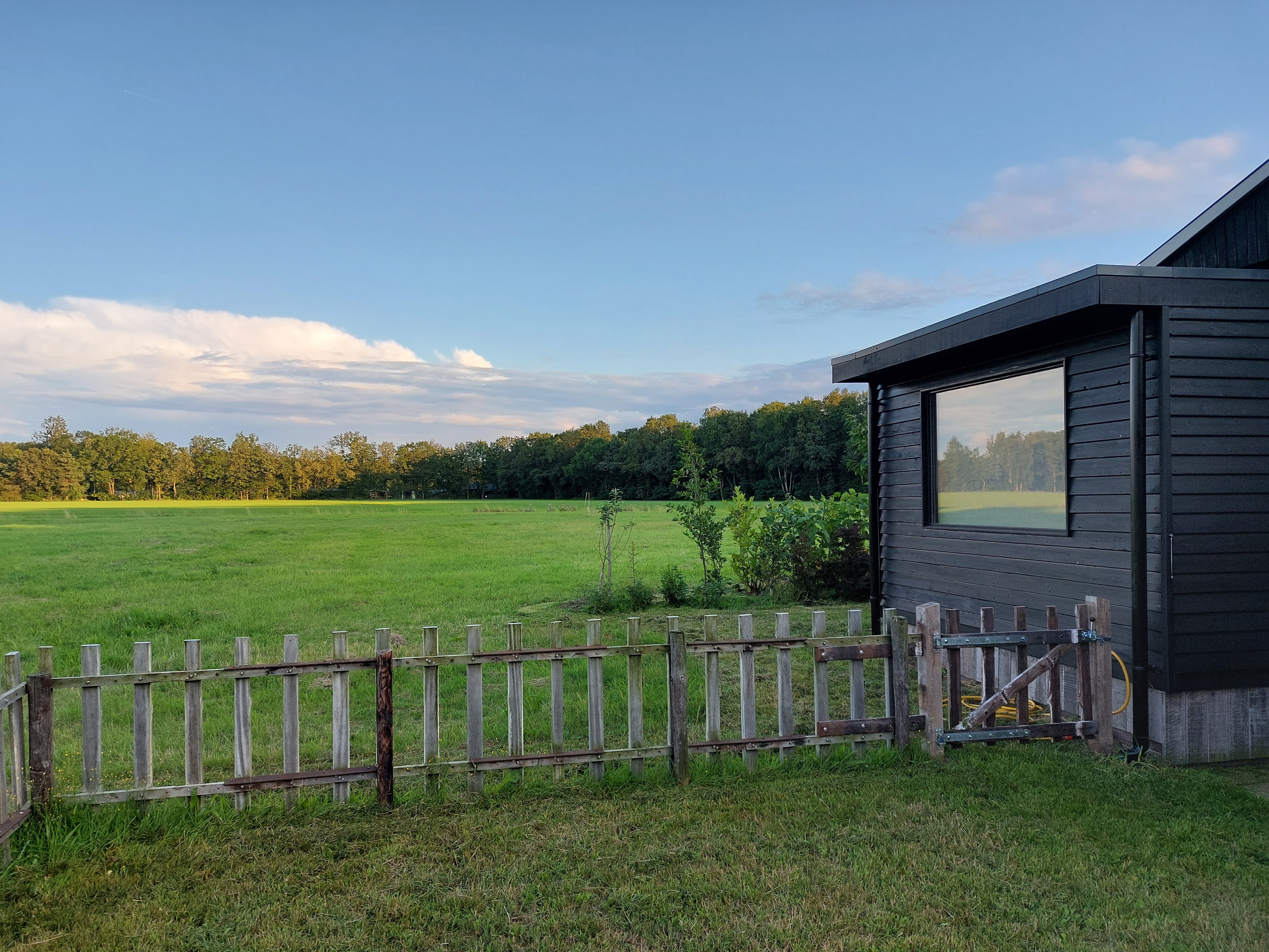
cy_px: 476
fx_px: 880
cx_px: 634
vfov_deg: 56.8
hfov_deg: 71.6
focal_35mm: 24
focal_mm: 5.23
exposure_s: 1/304
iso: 25
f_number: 1.8
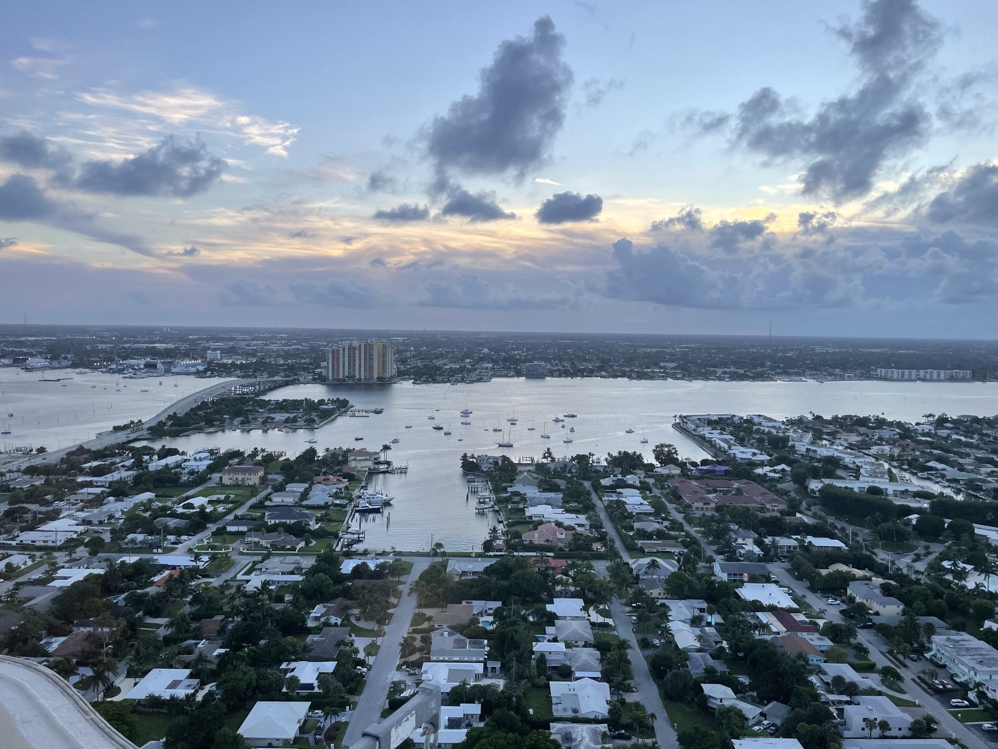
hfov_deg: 67.3
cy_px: 374
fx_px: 750
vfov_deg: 53.1
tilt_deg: -3.4
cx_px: 499
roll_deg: -0.8
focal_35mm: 26
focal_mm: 4.2
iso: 100
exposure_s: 1/120
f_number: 1.6
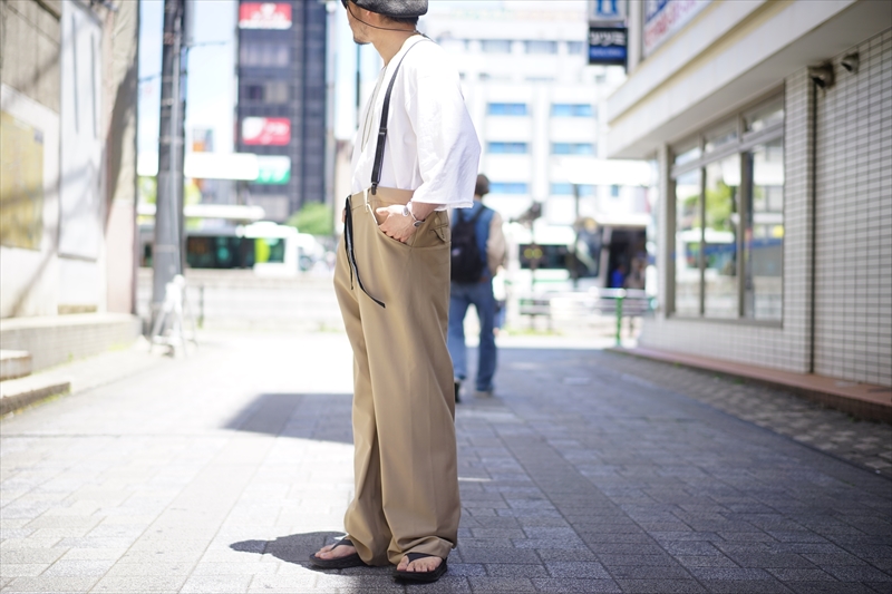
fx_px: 1362
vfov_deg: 24.6
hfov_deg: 36.3
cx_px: 446
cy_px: 297
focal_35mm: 55
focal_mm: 55
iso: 100
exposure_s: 1/800
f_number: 1.8
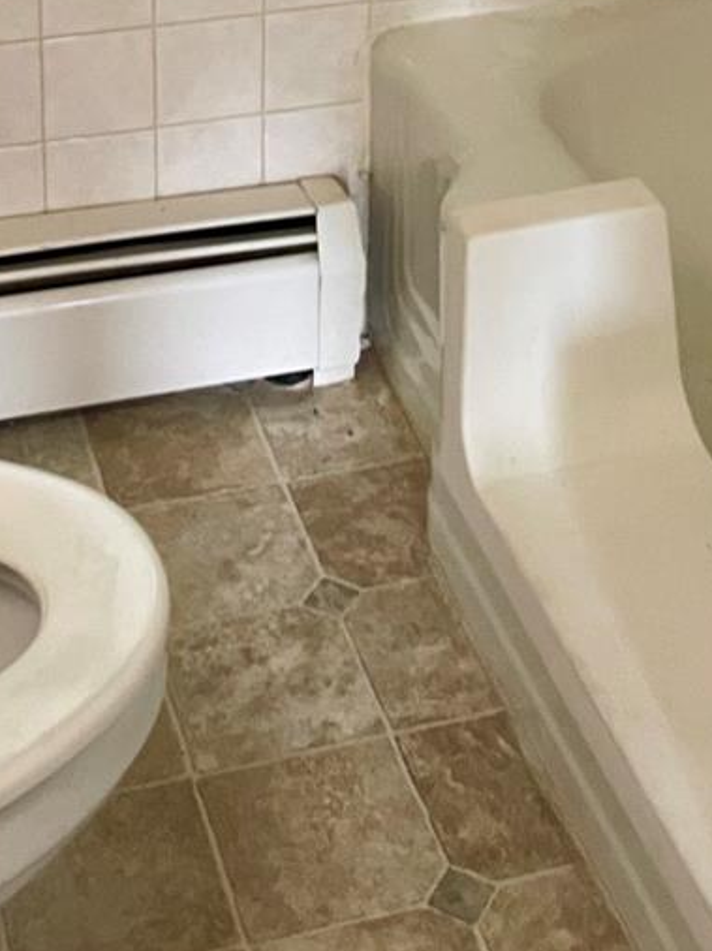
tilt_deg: -19.9
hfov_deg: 18.6
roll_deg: -1.1
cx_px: 374
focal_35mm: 79
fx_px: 2168
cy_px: -145
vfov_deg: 23.0
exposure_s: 1/60
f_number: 1.6
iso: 320
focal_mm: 4.2
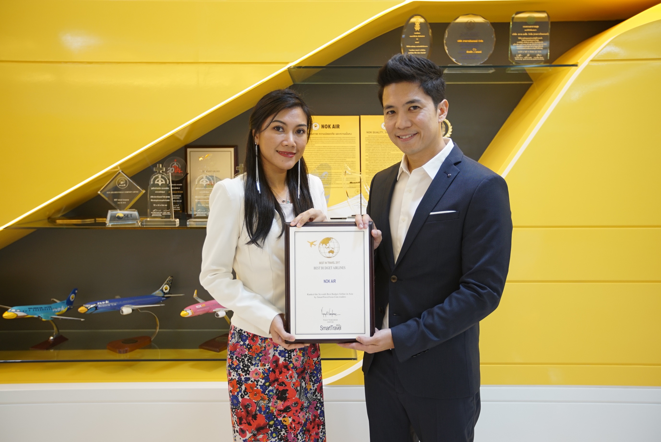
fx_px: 551
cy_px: 221
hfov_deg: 61.9
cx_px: 330
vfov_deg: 43.7
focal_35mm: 30
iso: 800
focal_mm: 30
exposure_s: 1/80
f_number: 2.8
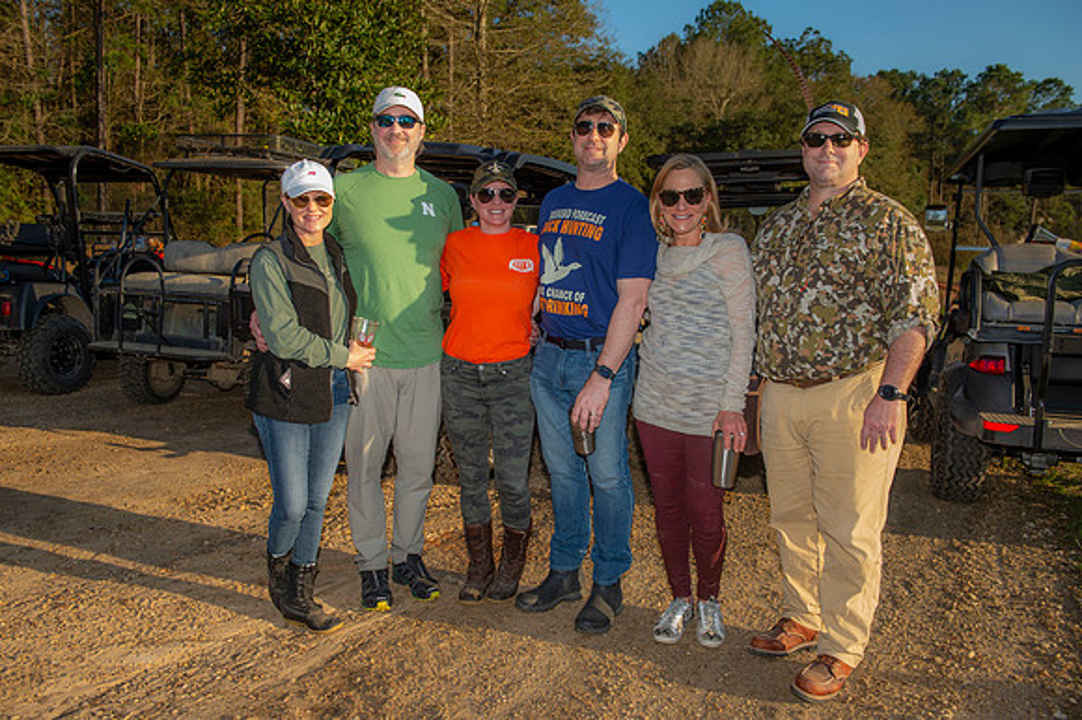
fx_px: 931
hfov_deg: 60.3
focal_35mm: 31
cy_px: 360
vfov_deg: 42.3
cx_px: 541
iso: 50
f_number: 5.6
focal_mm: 31
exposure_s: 1/160
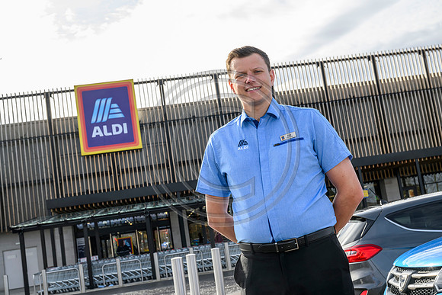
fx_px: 577
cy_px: 148
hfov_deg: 41.9
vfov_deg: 28.7
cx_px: 221
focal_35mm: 47
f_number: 9
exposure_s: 1/160
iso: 160
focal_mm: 47
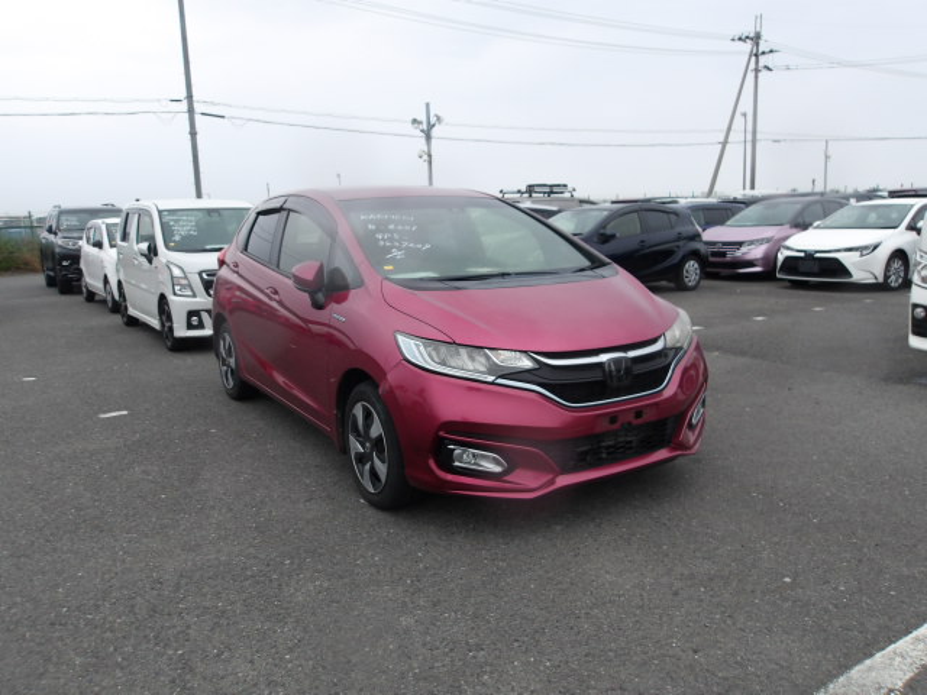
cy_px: 348
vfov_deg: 51.4
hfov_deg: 65.3
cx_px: 464
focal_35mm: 27
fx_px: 723
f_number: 10.4
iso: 180
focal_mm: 4.9
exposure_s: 1/60
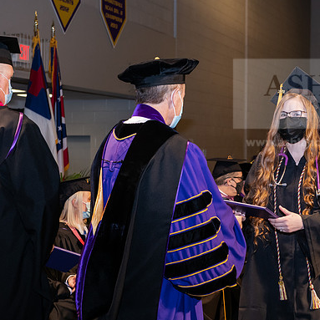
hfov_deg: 20.3
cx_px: 208
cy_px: 160
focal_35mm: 85
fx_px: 889
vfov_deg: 20.4
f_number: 6.3
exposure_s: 1/200
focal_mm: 66
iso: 1600
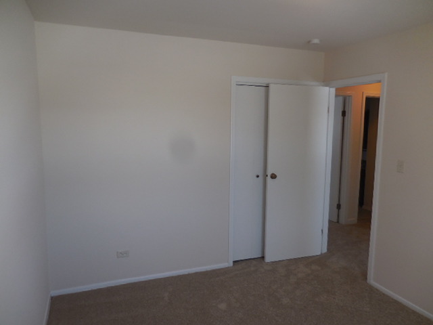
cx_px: 216
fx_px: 313
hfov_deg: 69.4
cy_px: 162
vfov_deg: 54.9
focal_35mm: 25
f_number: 3.3
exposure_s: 1/60
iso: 125
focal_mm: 4.5
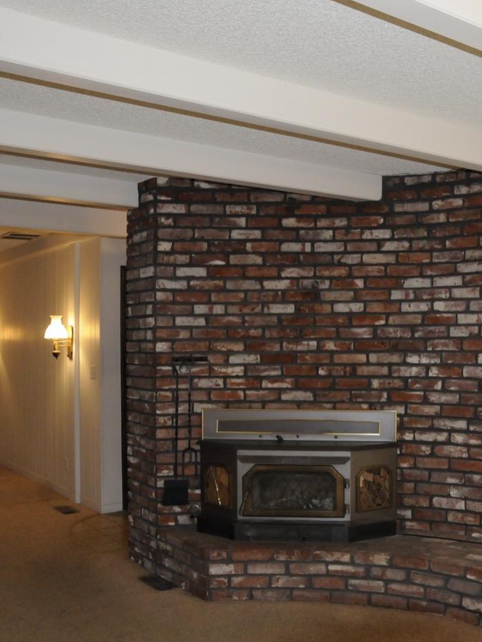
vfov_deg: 26.3
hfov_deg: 19.7
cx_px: 395
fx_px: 1373
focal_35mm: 74
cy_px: 342
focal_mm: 32
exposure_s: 1/125
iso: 2000
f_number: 6.3
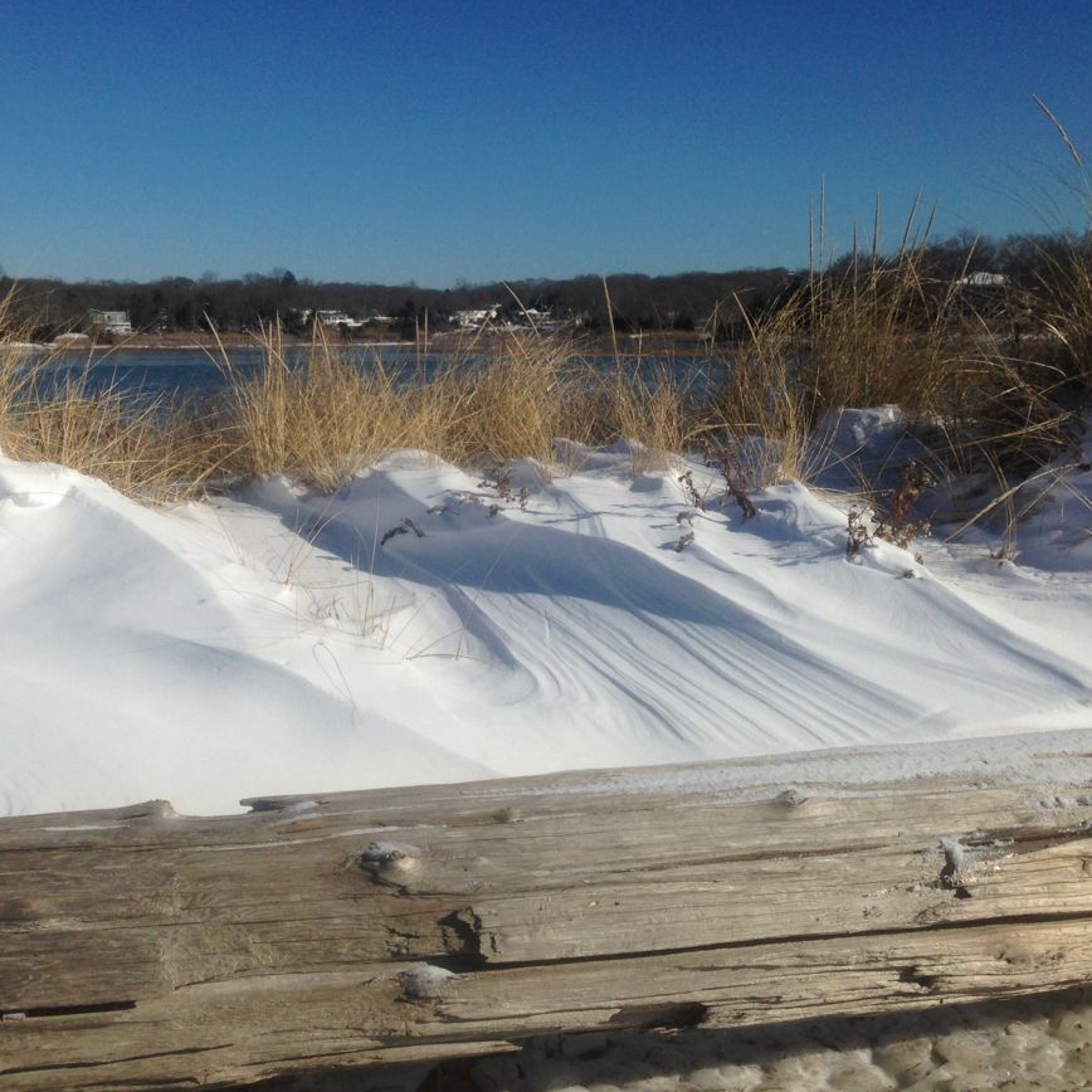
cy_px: 507
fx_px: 1535
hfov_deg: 38.9
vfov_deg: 39.1
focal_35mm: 43
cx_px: 403
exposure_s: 1/4926
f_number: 2.4
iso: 50
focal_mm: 4.12
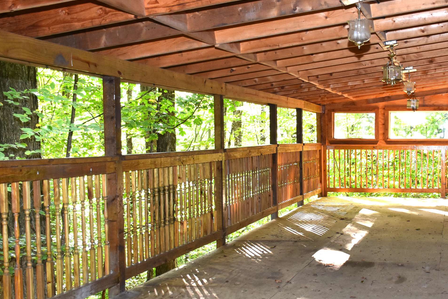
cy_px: 174
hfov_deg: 35.0
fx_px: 694
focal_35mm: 56
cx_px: 331
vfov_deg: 24.2
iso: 560
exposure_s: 1/60
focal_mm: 23
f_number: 4
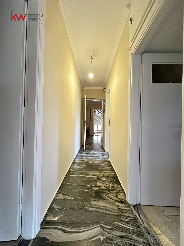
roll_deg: -1.0
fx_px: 99
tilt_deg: +0.5
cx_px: 92
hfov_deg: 85.7
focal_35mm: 14
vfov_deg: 102.1
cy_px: 123
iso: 640
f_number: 2.2
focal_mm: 2.22
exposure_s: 1/50
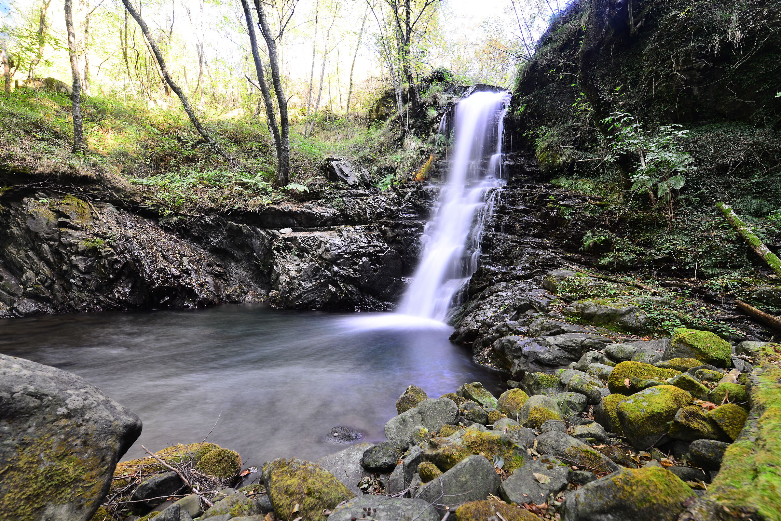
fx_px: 304
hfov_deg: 104.2
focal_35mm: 14
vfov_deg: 81.3
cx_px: 390
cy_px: 260
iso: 100
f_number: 9
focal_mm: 14
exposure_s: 8
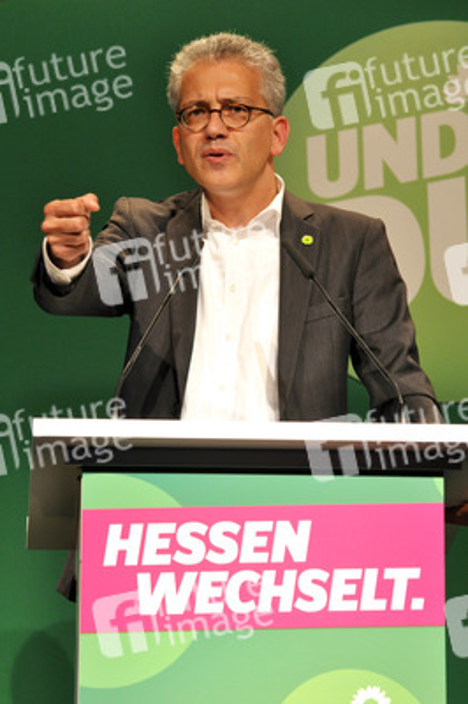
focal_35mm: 174
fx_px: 3399
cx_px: 234
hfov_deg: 7.9
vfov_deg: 11.8
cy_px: 352
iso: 800
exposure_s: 1/160
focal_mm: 116
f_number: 6.3
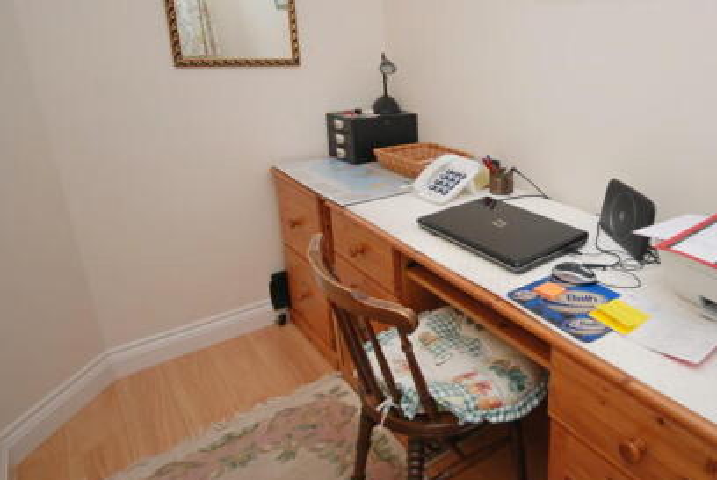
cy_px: 187
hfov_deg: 70.5
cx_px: 503
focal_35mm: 24
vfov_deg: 52.8
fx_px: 479
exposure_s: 1/60
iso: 200
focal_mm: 10
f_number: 4
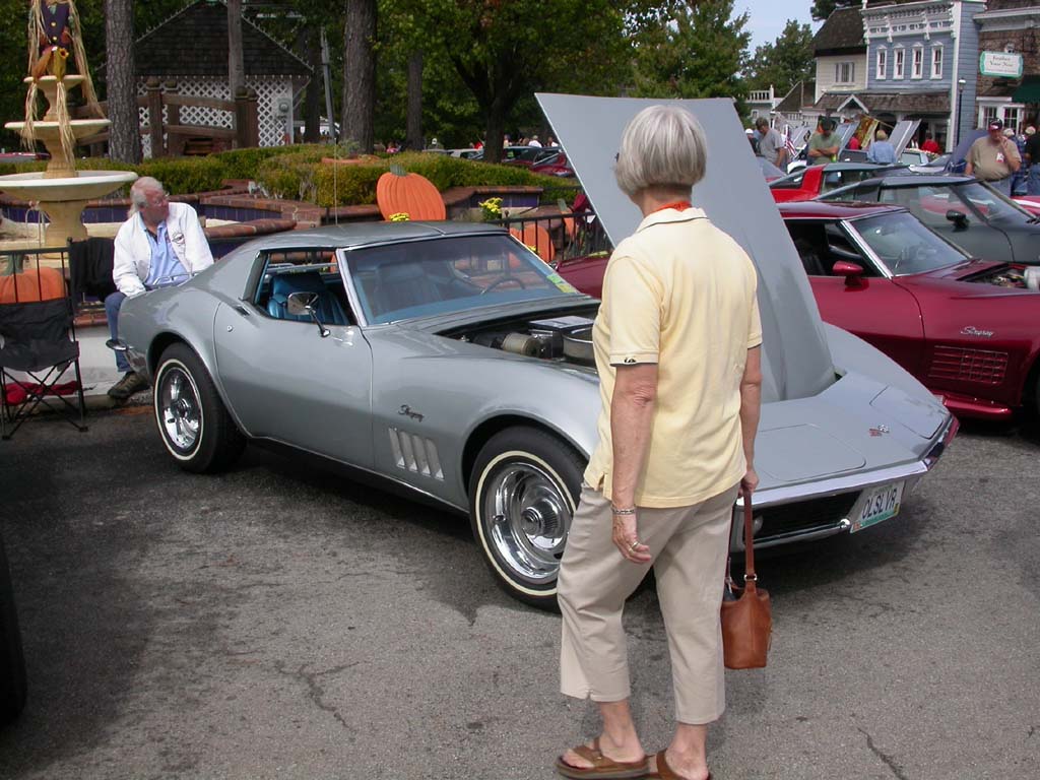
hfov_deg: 49.0
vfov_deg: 37.7
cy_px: 390
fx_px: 1142
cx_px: 520
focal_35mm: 38
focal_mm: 7.85
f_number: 6.7
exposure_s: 1/352
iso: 100
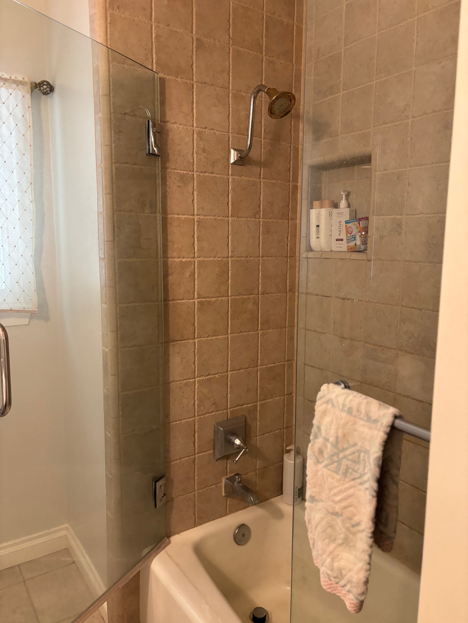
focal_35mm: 26
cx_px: 234
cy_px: 312
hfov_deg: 53.1
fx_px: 469
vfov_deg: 67.3
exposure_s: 1/60
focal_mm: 5.96
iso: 400
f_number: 1.6
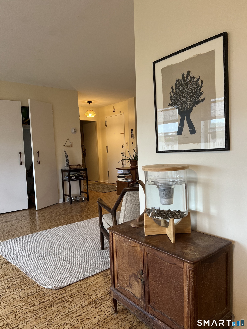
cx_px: 124
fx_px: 247
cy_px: 164
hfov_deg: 53.1
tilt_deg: -4.0
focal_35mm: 26
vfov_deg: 67.3
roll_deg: +2.6
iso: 160
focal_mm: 5.7
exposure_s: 1/60
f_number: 1.5
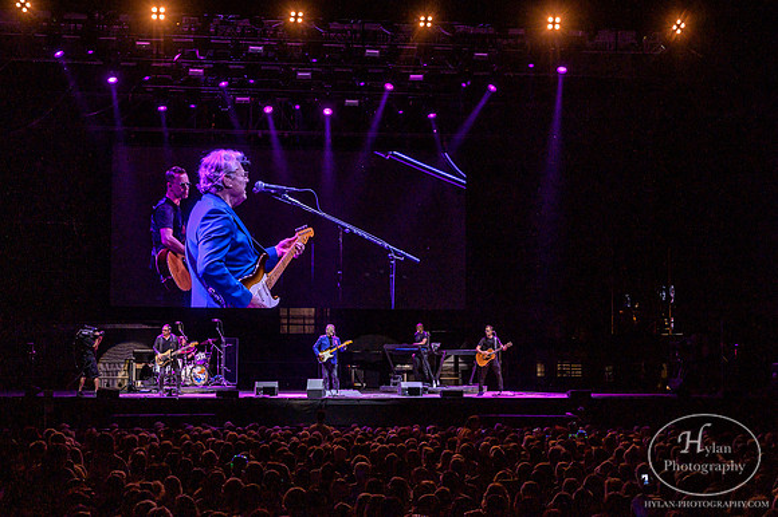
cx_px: 335
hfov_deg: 24.9
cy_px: 259
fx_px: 1762
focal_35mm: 82
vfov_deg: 16.7
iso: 360
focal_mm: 70
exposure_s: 1/200
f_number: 5
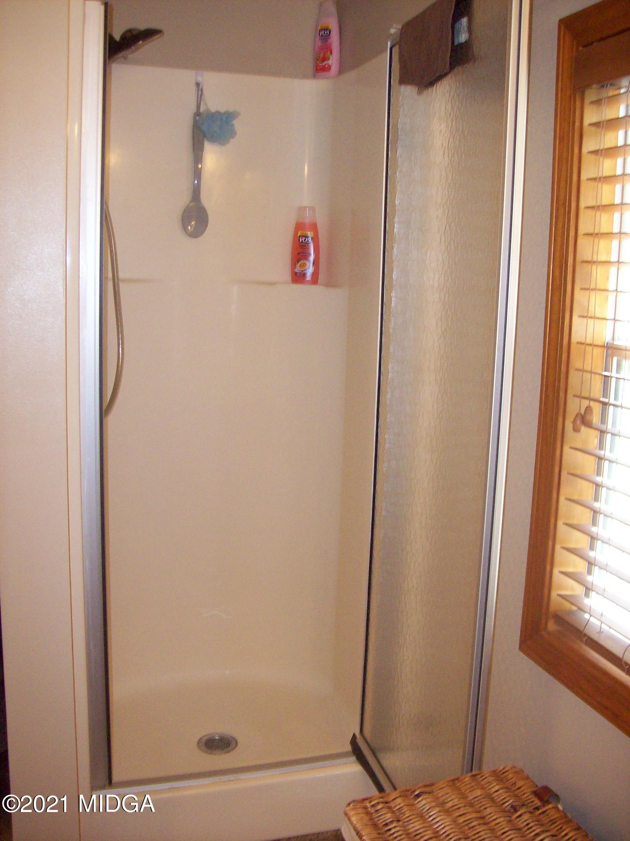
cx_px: 315
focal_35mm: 36
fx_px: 874
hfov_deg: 39.6
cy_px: 420
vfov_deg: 51.4
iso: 140
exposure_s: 1/64
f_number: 2.7
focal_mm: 6
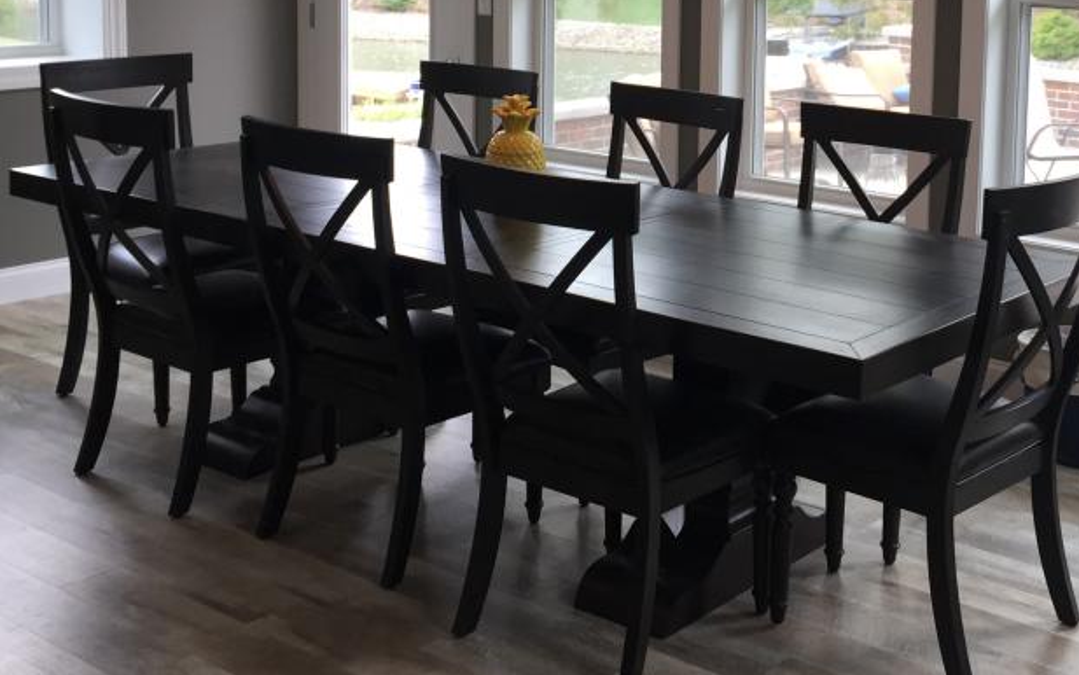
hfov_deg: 38.9
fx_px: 1500
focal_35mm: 51
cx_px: 754
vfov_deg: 24.8
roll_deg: -2.5
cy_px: 101
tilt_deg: -5.8
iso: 50
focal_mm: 4.15
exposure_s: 1/120
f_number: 2.2
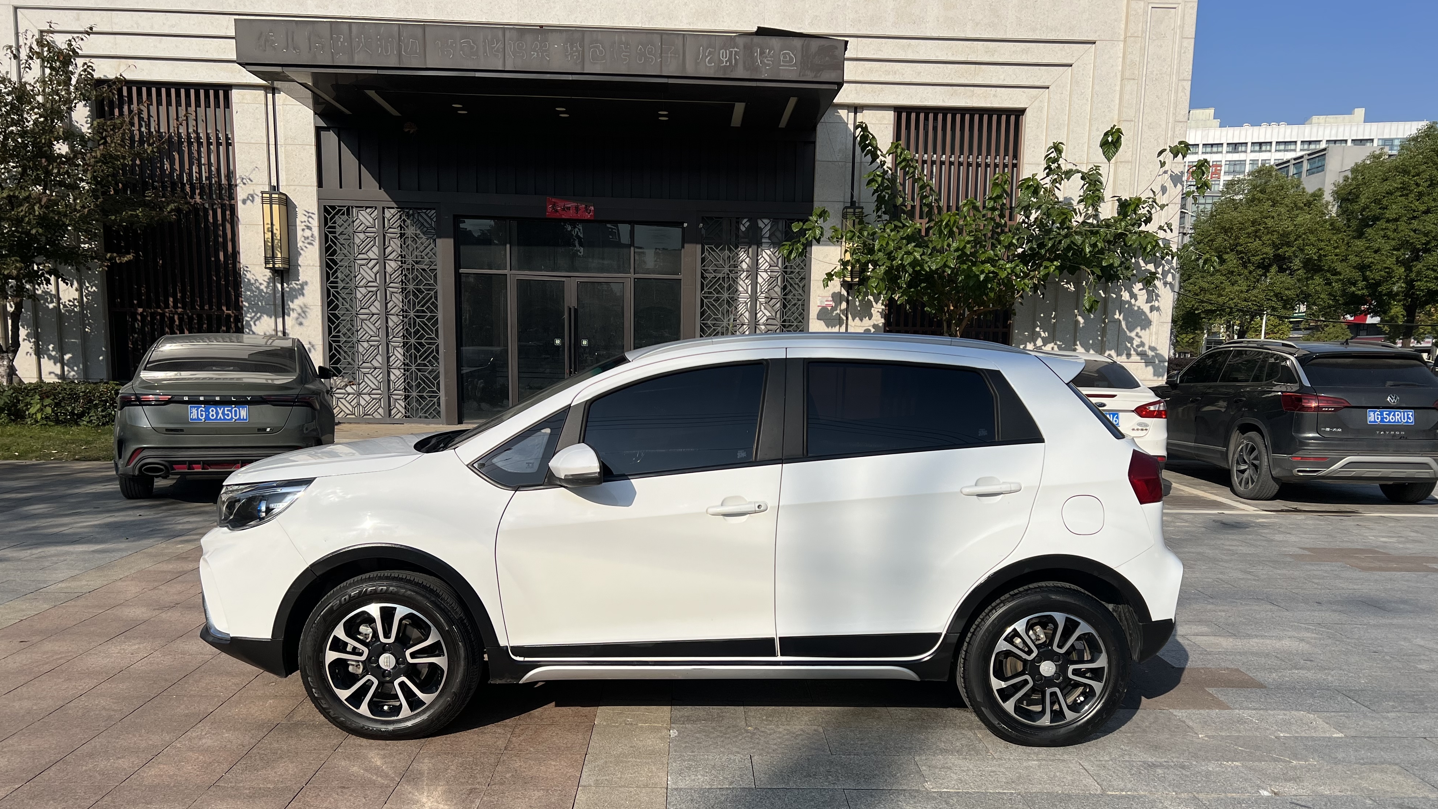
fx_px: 1106
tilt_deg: -8.5
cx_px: 722
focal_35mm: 29
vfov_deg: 39.9
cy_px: 514
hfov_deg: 66.1
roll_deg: -0.9
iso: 50
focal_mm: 5.7
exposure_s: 1/10309
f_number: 1.5
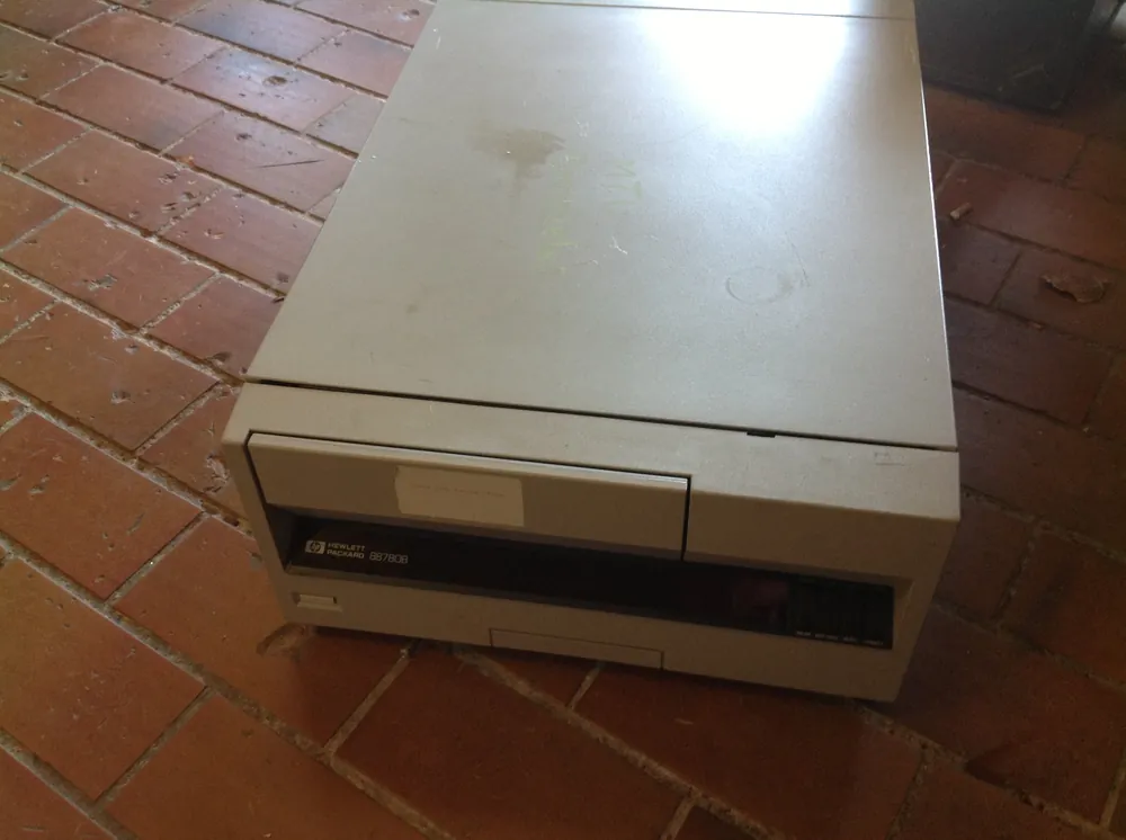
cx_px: 563
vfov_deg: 40.6
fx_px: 1136
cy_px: 420
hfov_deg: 52.7
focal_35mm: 35
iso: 125
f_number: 2.4
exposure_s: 1/15
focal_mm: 4.28
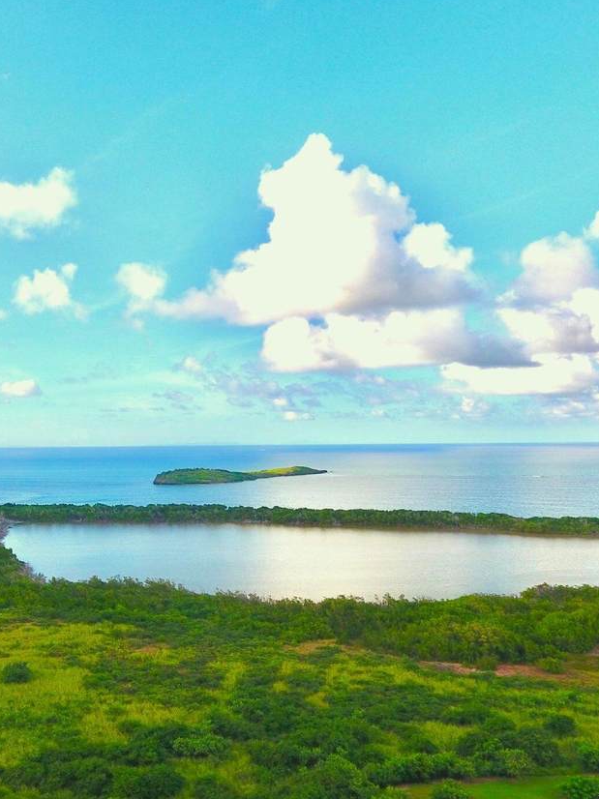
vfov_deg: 58.2
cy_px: 444
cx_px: 149
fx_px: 716
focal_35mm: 31
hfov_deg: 43.9
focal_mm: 3.61
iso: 100
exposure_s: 1/654
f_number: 2.8
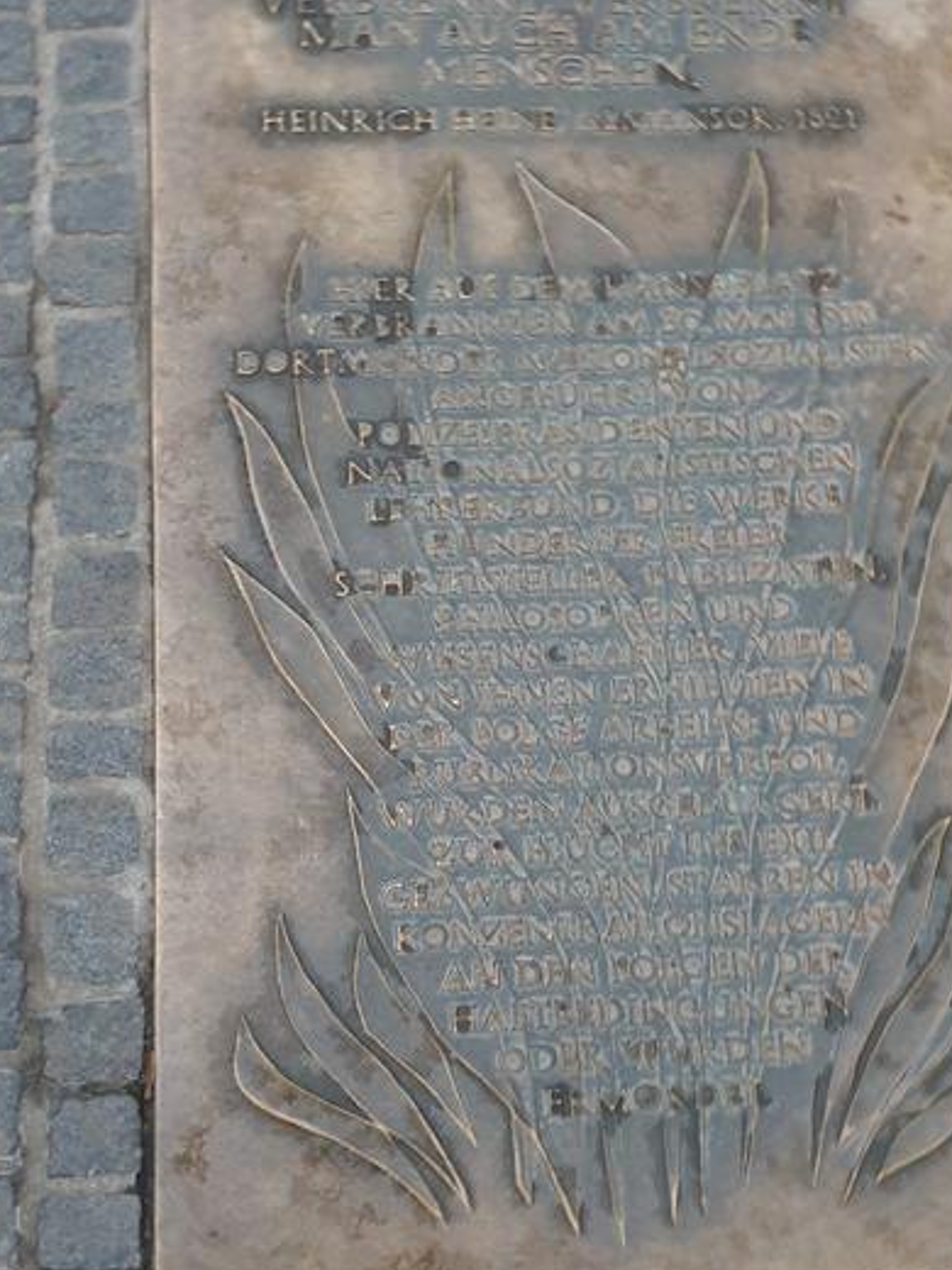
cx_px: 558
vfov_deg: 41.8
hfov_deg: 32.1
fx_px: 1650
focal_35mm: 45
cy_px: 782
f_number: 1.5
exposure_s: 1/14
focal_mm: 4.3
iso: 320
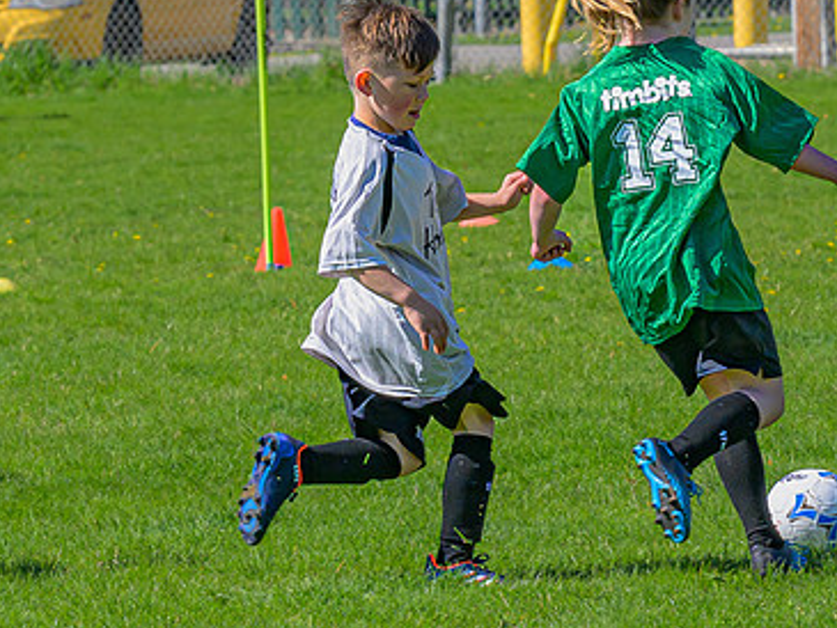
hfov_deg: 4.3
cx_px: 697
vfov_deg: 3.2
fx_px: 11199
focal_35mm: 463
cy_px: 328
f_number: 6.3
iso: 320
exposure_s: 1/500
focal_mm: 120
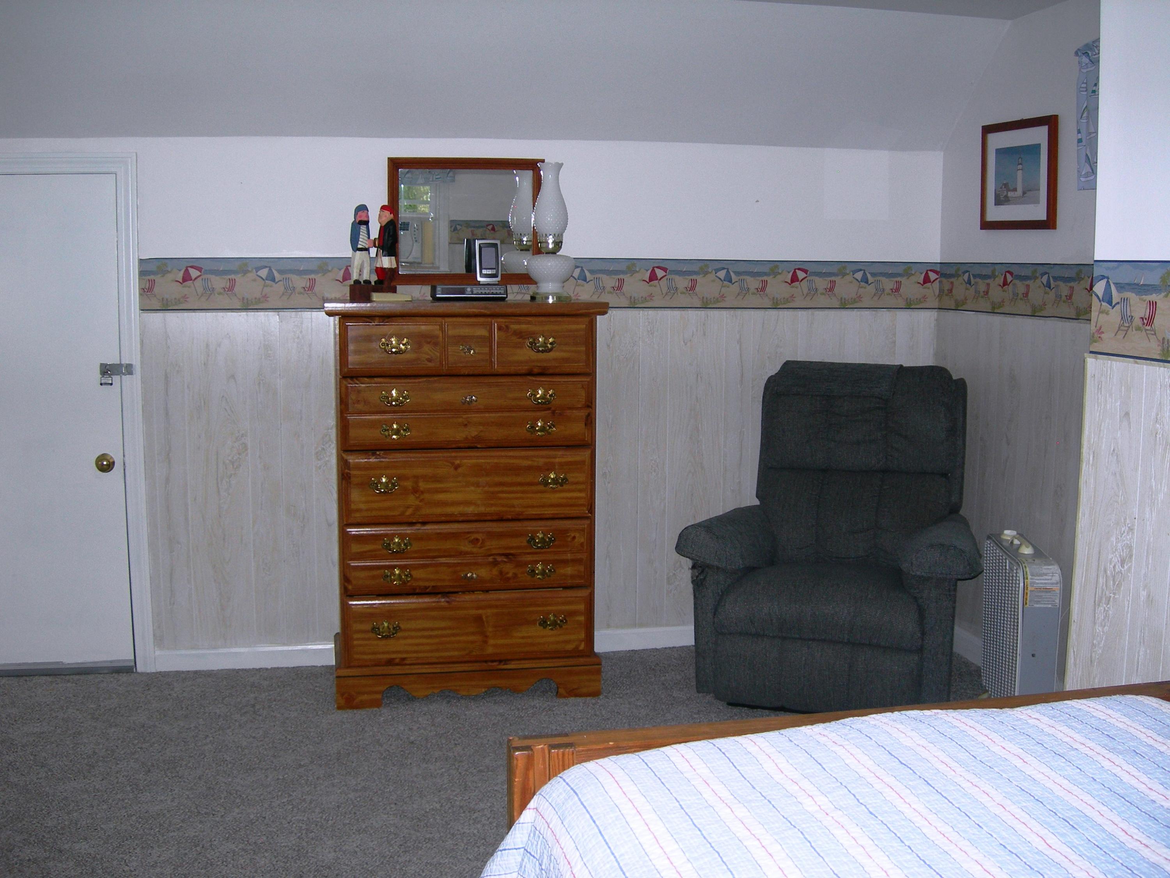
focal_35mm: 38
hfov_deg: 49.0
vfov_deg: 37.7
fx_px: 1284
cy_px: 439
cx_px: 585
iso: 99
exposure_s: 1/60.1
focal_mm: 7.8
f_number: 2.8
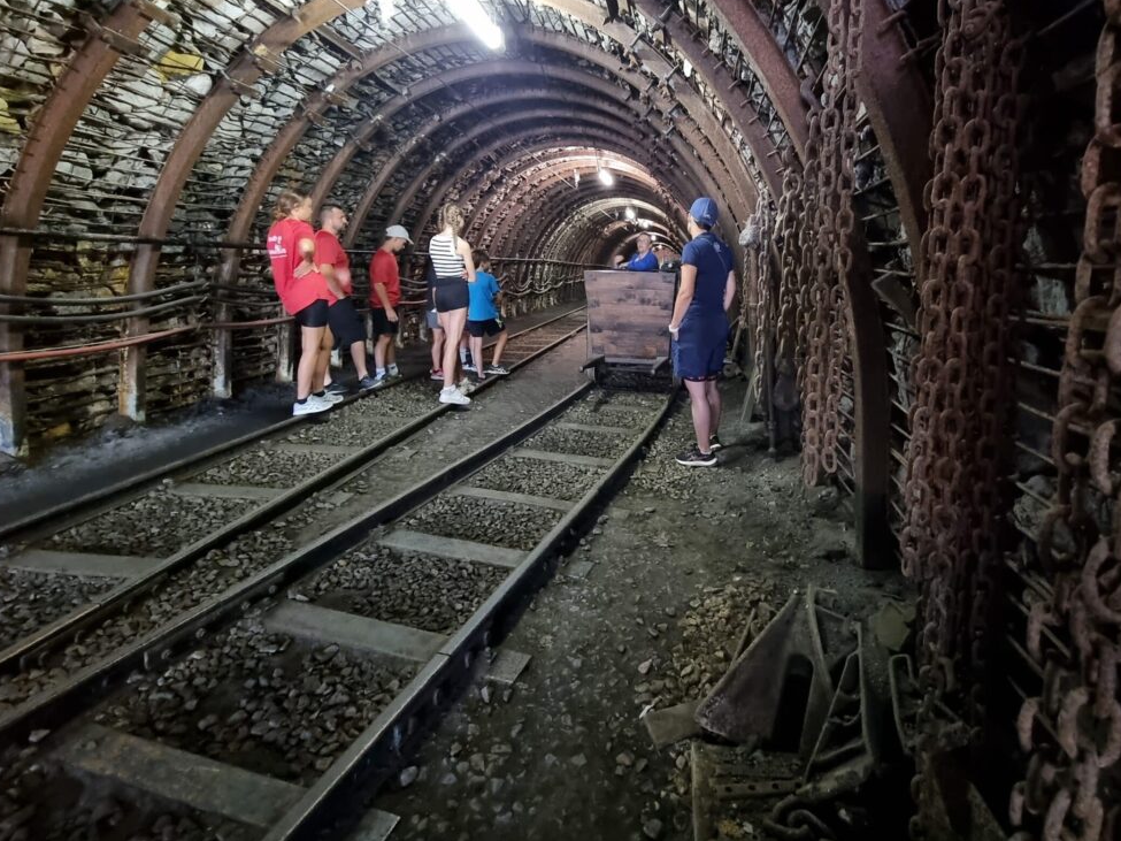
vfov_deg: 77.1
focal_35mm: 16
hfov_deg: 94.1
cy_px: 330
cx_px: 625
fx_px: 518
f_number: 2.2
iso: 1600
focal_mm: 2.2
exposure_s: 1/25
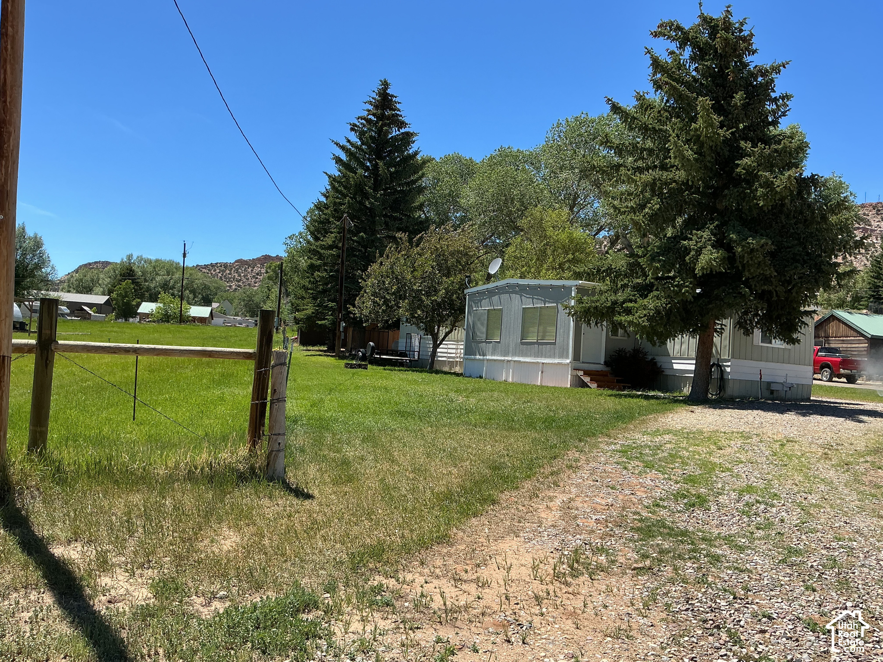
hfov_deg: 61.7
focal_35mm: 29
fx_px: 740
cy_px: 331
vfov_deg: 48.2
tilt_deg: +3.0
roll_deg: -3.5
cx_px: 442
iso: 25
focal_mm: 3
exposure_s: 1/1377
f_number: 1.8
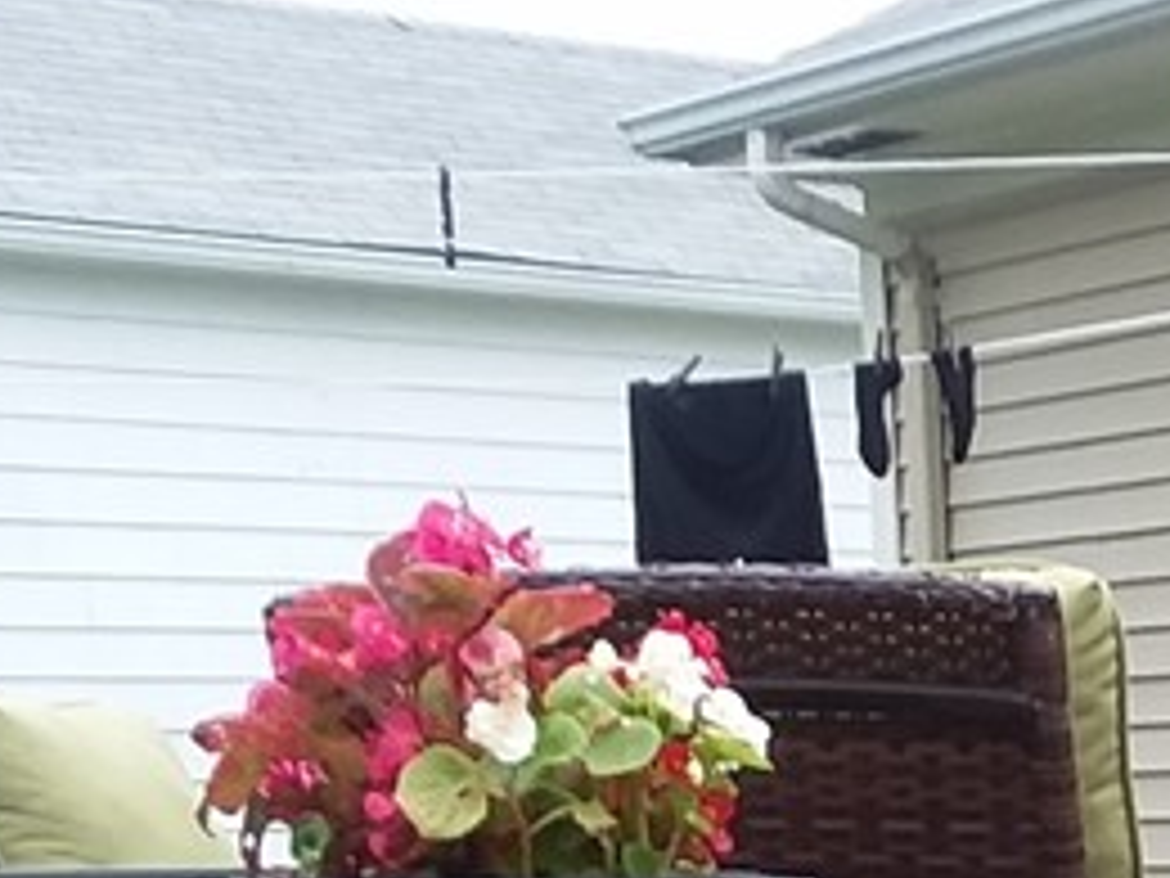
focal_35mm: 114
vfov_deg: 12.3
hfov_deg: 15.9
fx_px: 3853
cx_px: 1732
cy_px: 1396
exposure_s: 1/227
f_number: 1.9
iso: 40
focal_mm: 2.47
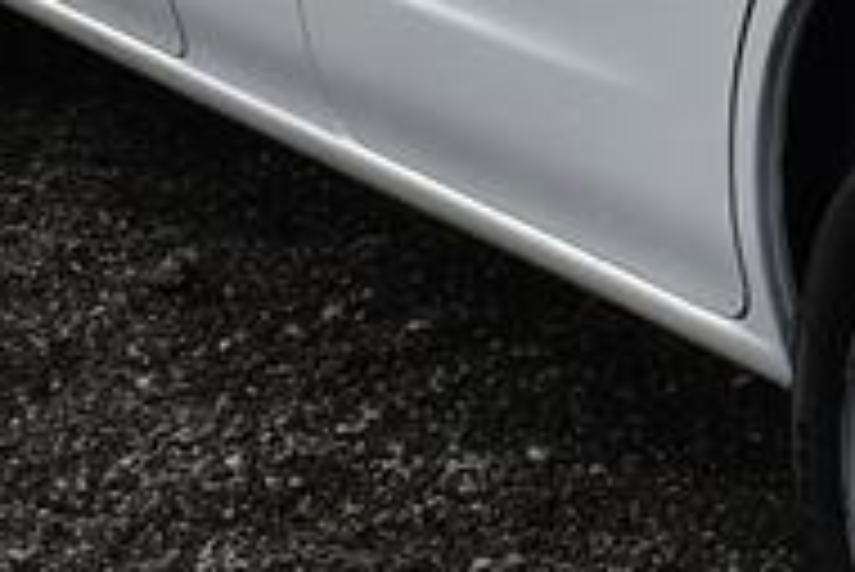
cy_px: -563
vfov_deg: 7.3
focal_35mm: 182
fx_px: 4326
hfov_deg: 10.7
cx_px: 1444
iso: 100
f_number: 9
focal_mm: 18
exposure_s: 1/320
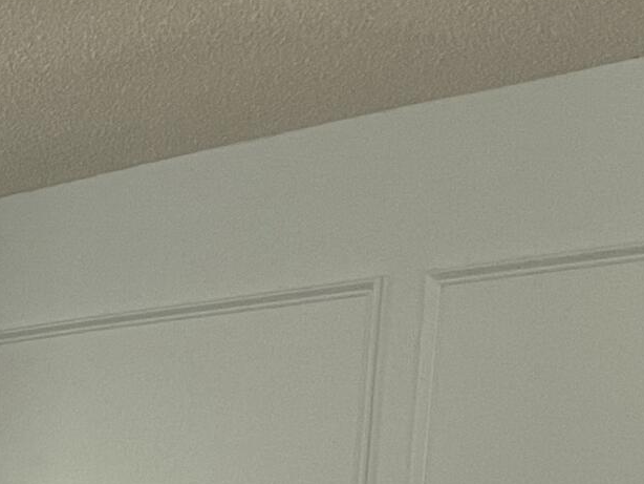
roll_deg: -1.6
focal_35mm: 127
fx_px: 2364
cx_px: -764
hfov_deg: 12.9
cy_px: 864
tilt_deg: -6.3
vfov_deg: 10.9
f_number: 1.6
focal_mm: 4.2
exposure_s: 1/65
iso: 125
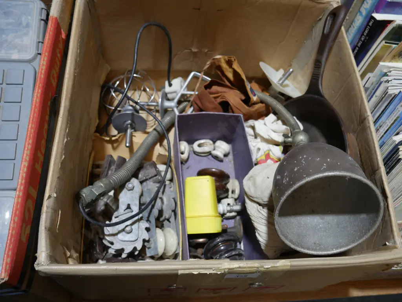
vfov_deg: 44.2
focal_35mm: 32
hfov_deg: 56.8
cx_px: 201
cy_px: 151
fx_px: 372
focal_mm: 16
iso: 250
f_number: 3.6
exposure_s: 1/60
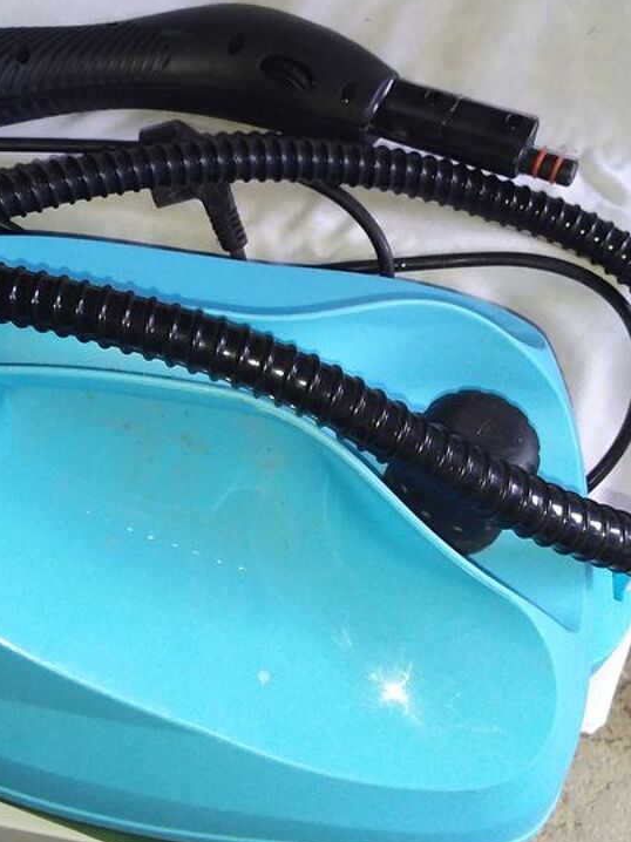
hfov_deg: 27.4
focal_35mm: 52
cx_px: 110
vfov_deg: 36.5
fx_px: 1265
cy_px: 298
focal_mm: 2.91
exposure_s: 1/33
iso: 50
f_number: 1.9
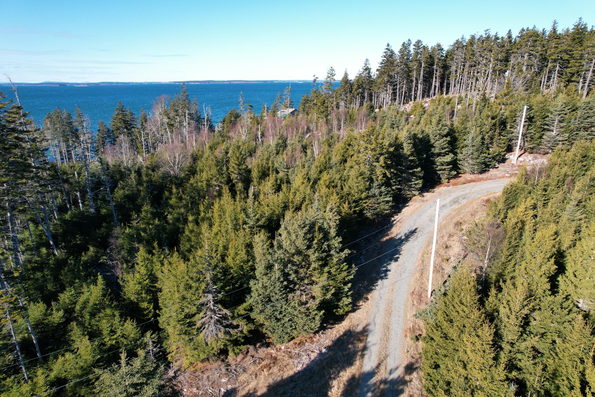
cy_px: 198
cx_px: 298
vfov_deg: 57.2
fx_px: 364
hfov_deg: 78.6
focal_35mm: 22
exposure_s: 1/800
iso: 100
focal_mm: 8.38
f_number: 2.8
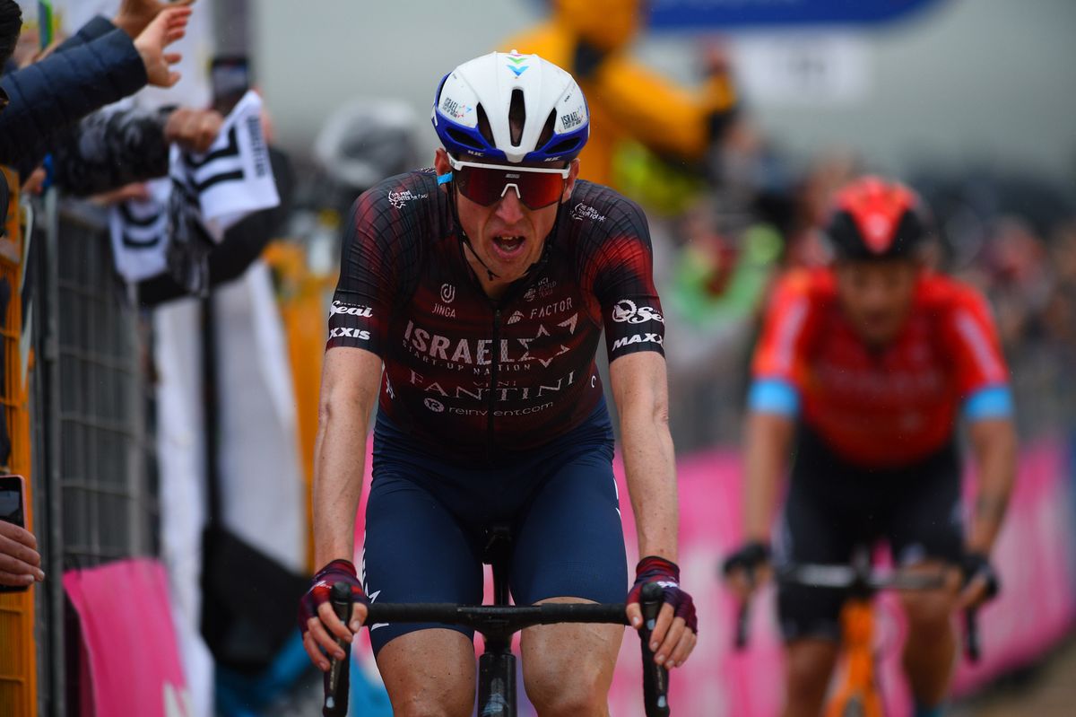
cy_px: 358
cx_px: 538
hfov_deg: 4.9
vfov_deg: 3.3
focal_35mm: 420
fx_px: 12548
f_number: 4
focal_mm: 420
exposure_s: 1/1250
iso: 1000
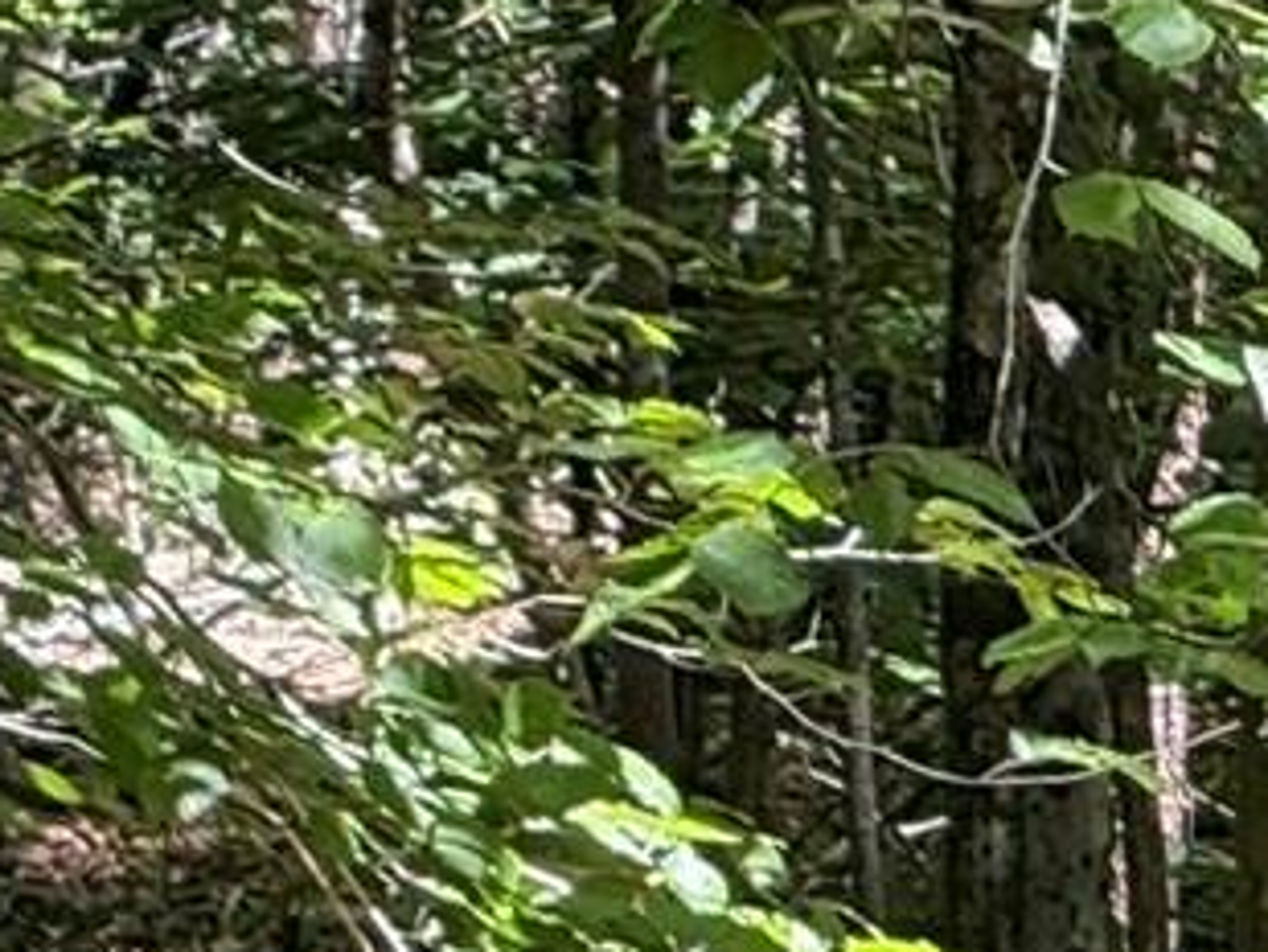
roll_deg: +0.1
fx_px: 29133
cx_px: 3829
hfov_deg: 2.5
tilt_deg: +5.2
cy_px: 1211
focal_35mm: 795
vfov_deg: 1.9
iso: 64
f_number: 2.8
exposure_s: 1/99
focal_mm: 15.66
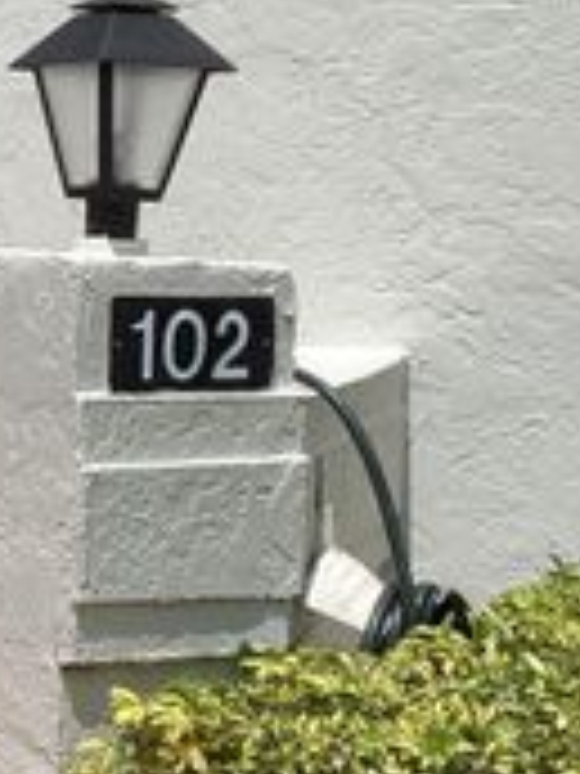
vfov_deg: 21.7
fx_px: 2011
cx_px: -382
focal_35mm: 90
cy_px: 286
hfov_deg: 14.8
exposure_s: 1/2632
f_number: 2.4
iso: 25
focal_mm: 3.3
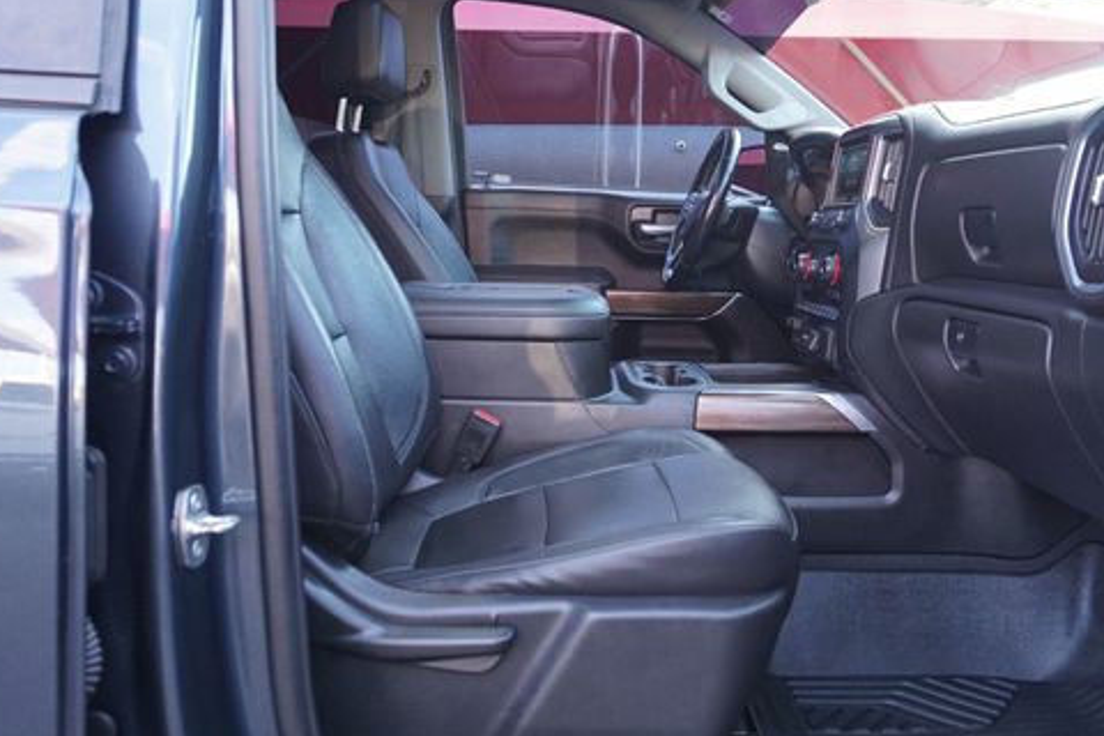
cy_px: 258
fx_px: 981
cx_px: 628
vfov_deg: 40.7
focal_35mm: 32
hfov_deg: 58.5
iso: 400
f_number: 4
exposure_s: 1/60
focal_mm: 16
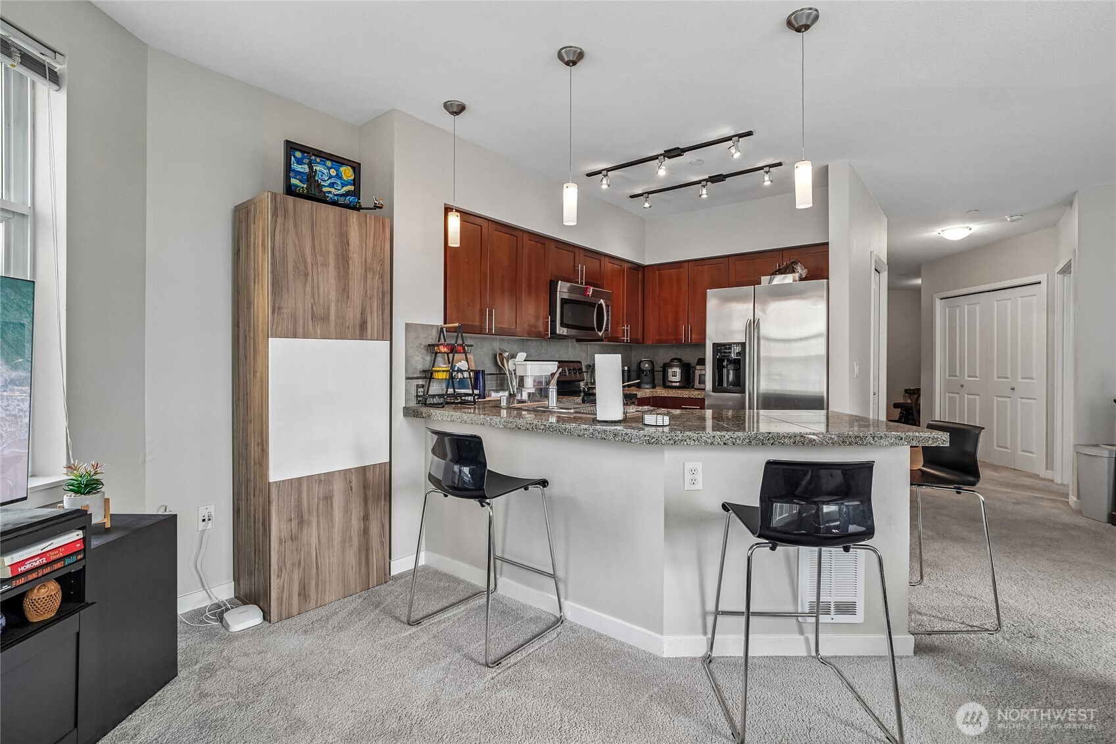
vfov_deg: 73.7
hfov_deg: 96.7
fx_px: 496
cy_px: 372
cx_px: 558
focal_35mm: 16
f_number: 8
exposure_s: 1/40
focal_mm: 16
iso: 1600
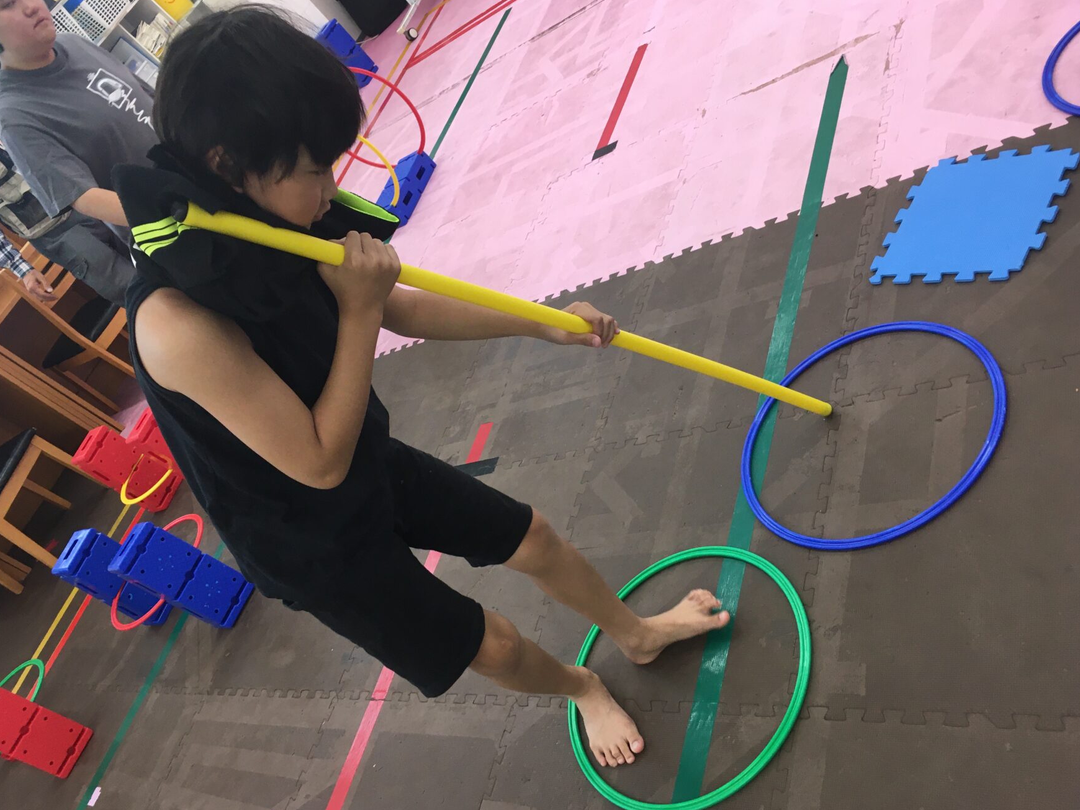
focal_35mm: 30
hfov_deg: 60.0
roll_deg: +44.4
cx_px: 556
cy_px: 416
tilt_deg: -33.5
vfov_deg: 46.8
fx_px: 936
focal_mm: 4.15
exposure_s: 1/30
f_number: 2.2
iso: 32
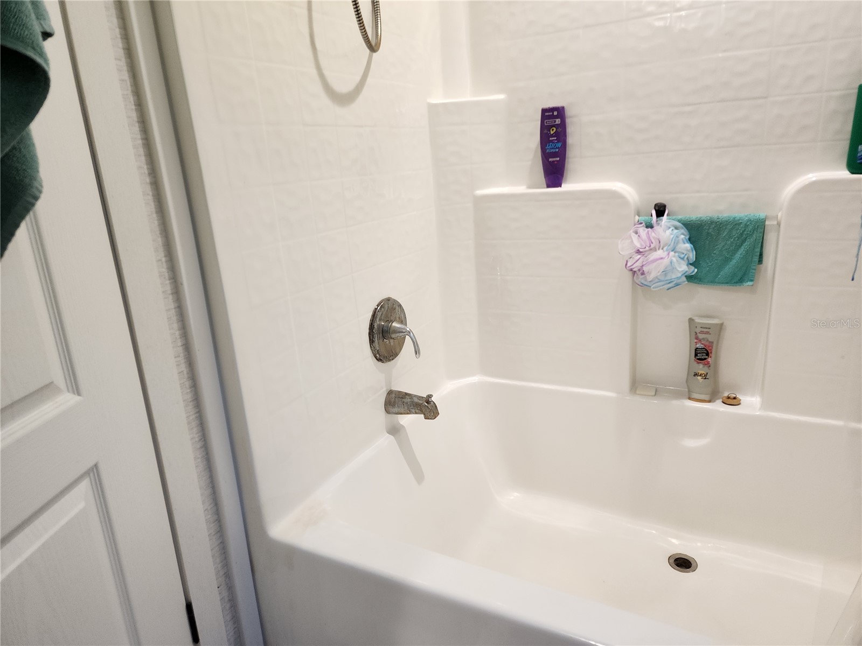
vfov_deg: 58.9
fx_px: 573
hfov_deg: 73.9
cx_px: 431
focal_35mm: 23
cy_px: 323
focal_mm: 6.4
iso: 160
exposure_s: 1/120
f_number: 1.8
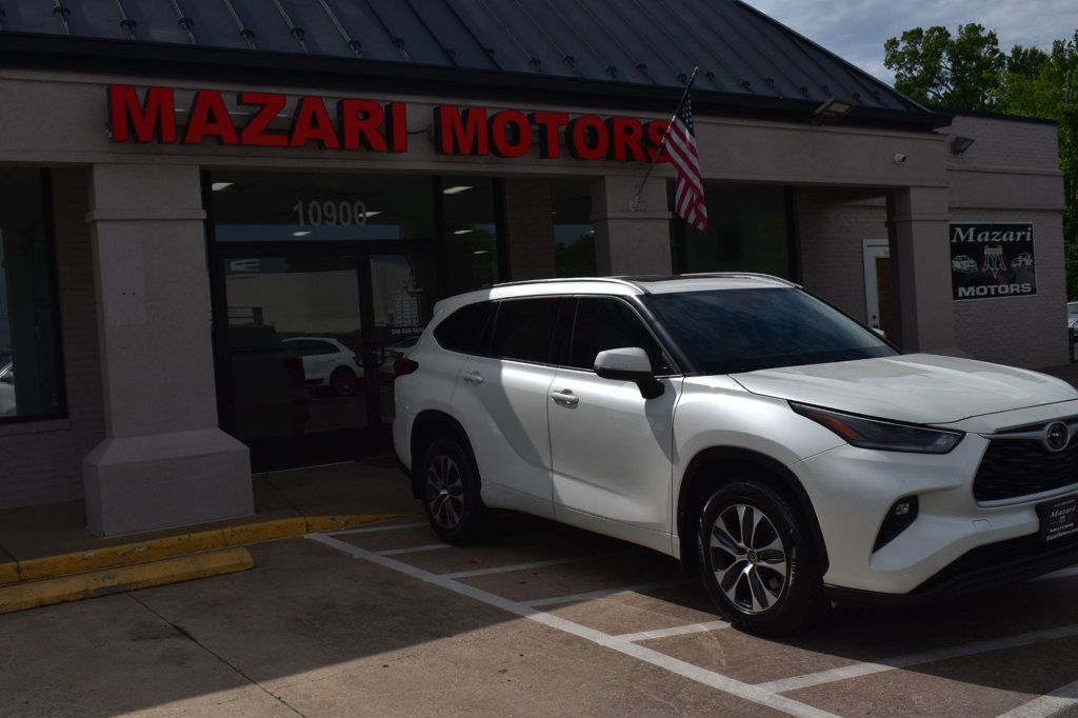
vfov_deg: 36.8
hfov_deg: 53.1
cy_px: 359
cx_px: 539
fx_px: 1078
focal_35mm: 36
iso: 200
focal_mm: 24
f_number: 13
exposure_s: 1/1250
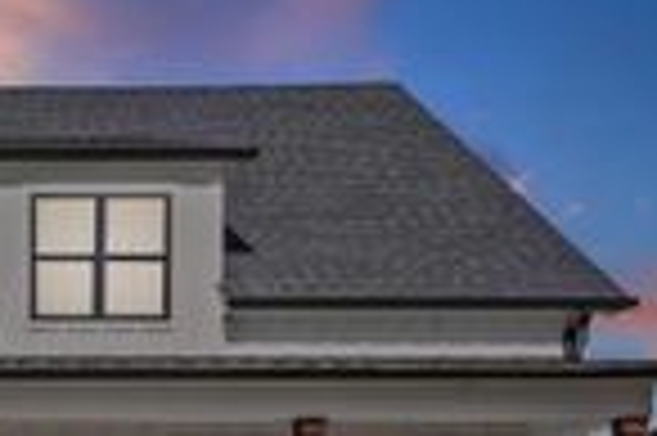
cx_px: -328
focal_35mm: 96
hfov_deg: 18.8
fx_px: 1750
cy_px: 371
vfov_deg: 14.1
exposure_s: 1/1000
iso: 800
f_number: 9
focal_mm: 28
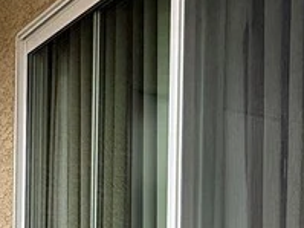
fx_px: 632
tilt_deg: +0.0
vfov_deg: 18.7
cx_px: 18
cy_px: 314
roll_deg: -0.5
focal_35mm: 72
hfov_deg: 26.0
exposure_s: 1/107
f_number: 2.2
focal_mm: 2.22
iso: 40
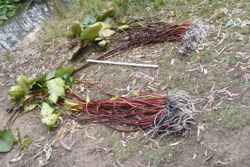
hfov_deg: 41.1
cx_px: 125
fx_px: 333
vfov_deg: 28.0
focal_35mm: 48
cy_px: 73
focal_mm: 8.25
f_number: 4.9
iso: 125
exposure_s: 1/50
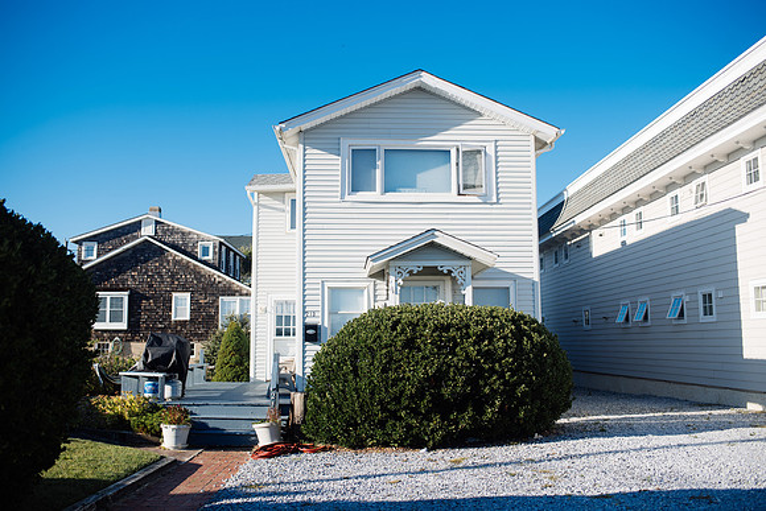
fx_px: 745
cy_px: 256
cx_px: 383
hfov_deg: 54.4
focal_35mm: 35
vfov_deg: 37.9
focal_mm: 35
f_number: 2.8
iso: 100
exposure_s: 1/1250
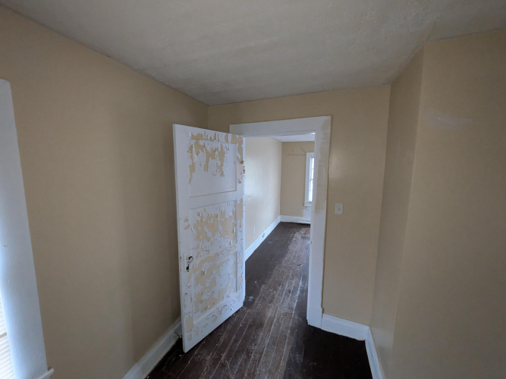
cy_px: 190
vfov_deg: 85.7
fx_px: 205
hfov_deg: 102.1
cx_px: 253
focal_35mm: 14
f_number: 2.2
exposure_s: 1/50
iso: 819
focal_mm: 1.83
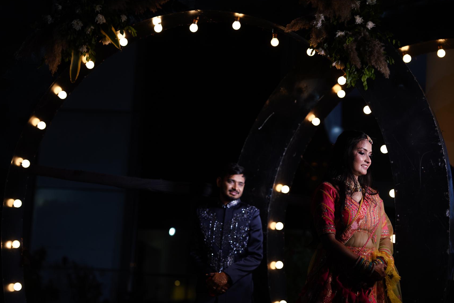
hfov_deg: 22.6
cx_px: 225
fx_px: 1135
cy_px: 153
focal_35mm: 90
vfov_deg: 15.2
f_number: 2.5
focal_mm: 85
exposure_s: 1/200
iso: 500
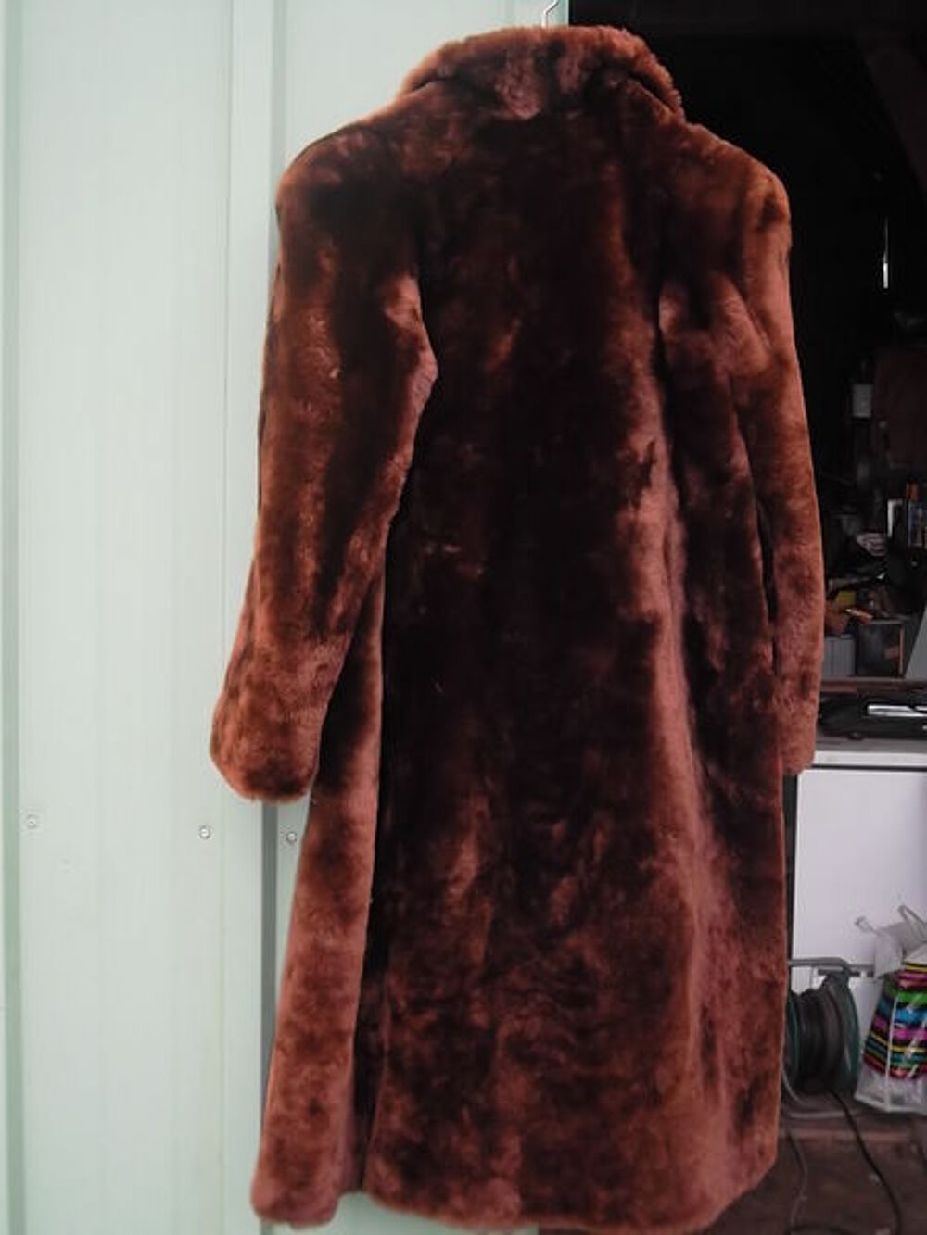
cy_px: 618
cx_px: 464
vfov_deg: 42.9
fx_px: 1571
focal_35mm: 44
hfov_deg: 32.9
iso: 240
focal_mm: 7.8
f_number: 4.5
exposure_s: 1/52
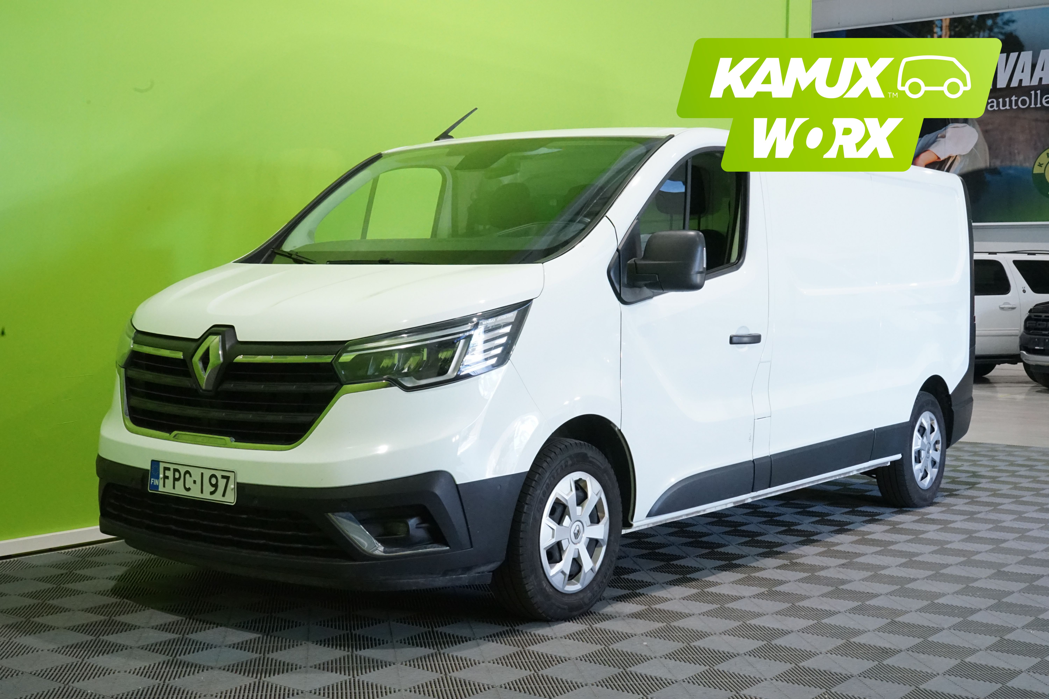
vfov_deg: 29.9
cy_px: 350
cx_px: 524
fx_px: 1311
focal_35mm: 45
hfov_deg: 43.6
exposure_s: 1/40
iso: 6400
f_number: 20
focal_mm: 45
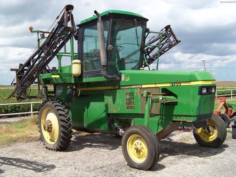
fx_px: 293
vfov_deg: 33.6
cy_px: 88
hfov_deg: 43.9
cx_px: 118
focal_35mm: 43
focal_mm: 6.75
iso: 67
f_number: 4
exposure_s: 1/500
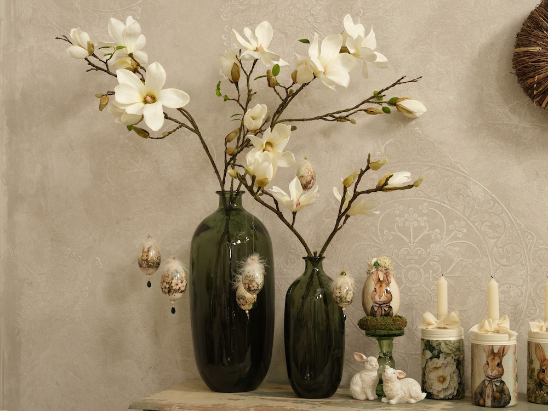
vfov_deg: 23.3
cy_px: 206
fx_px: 997
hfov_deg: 30.7
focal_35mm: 63
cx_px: 274
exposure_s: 1/20
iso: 800
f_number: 8
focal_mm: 79.6
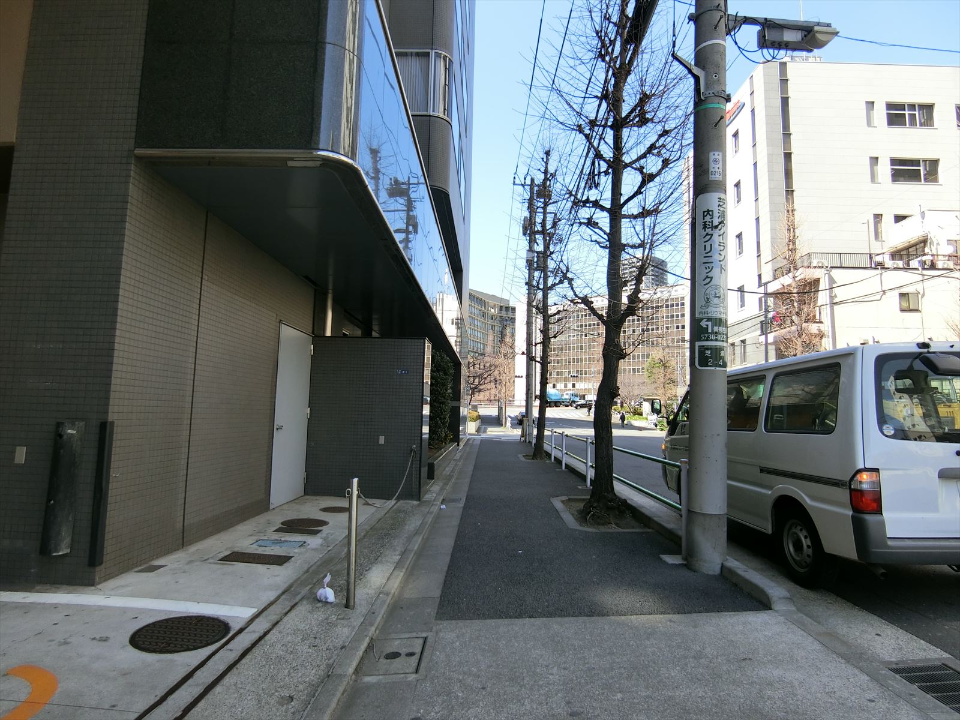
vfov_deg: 68.7
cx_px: 480
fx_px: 527
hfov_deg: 84.7
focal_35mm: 19
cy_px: 360
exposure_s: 1/400
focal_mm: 4.06
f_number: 2.7
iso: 80
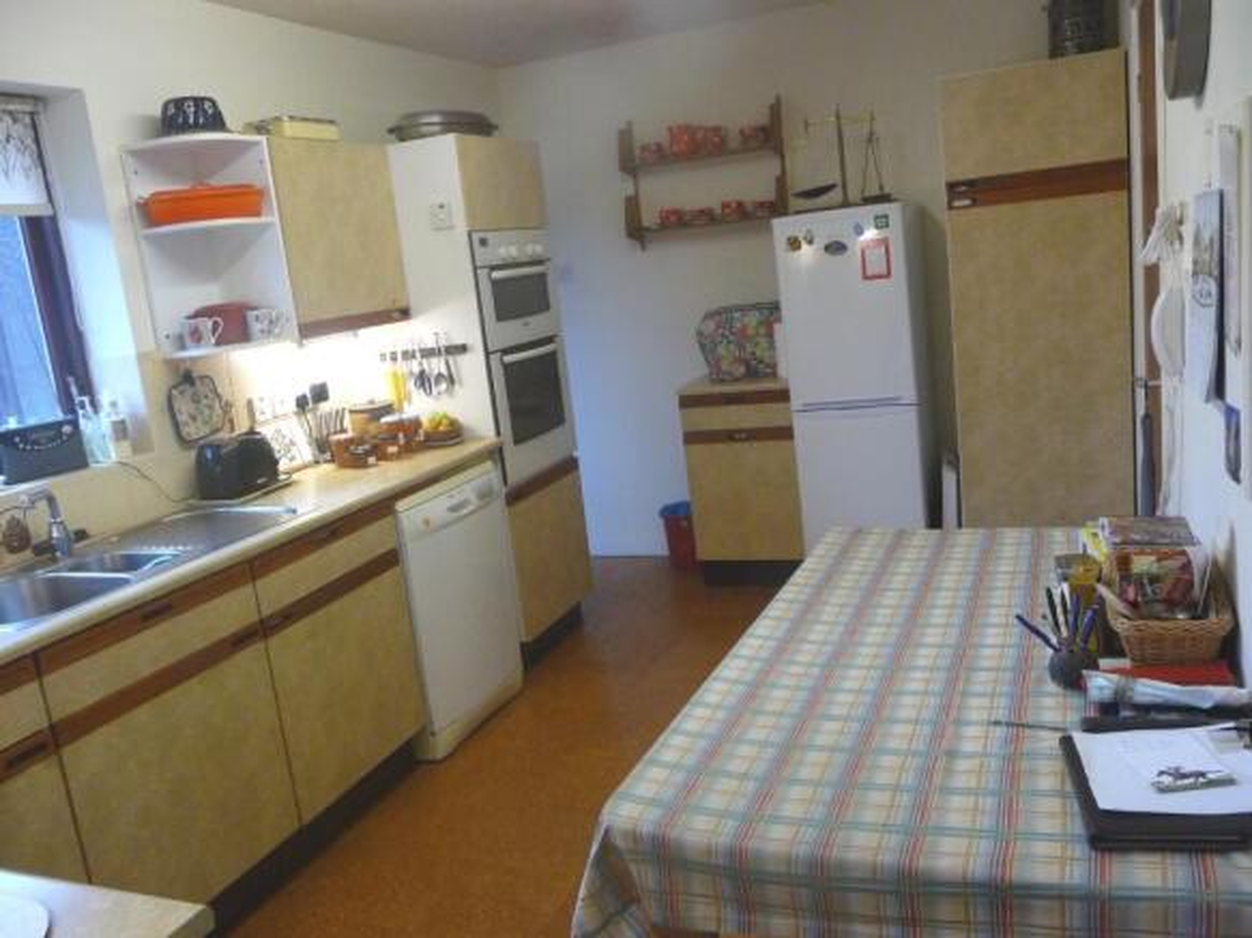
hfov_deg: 63.5
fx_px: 1013
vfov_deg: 49.7
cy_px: 469
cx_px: 626
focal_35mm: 28
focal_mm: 4.7
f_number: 3.3
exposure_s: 1/30
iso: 320
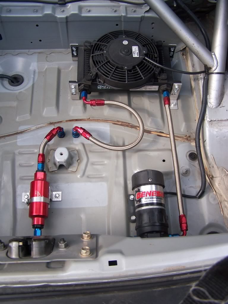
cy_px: 152
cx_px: 114
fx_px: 334
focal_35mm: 38
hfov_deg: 37.7
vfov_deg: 49.0
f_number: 2.8
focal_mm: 6.3
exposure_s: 1/125
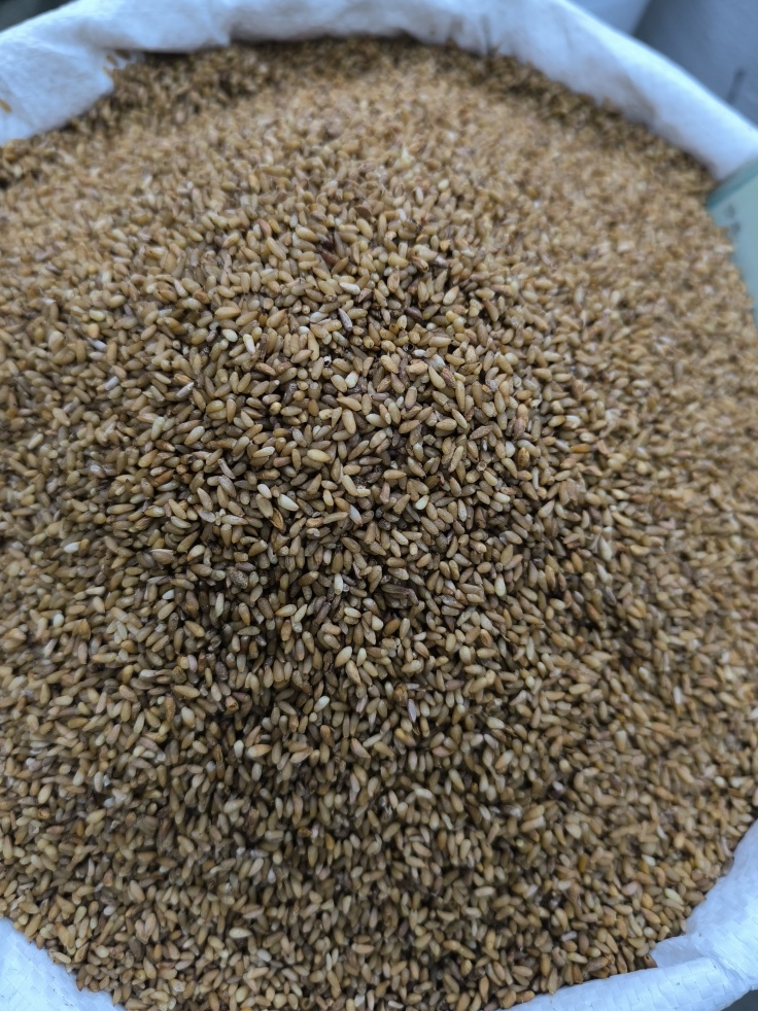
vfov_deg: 69.4
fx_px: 730
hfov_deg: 54.8
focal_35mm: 25
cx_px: 353
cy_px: 493
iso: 640
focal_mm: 6.14
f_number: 1.65
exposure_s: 1/50
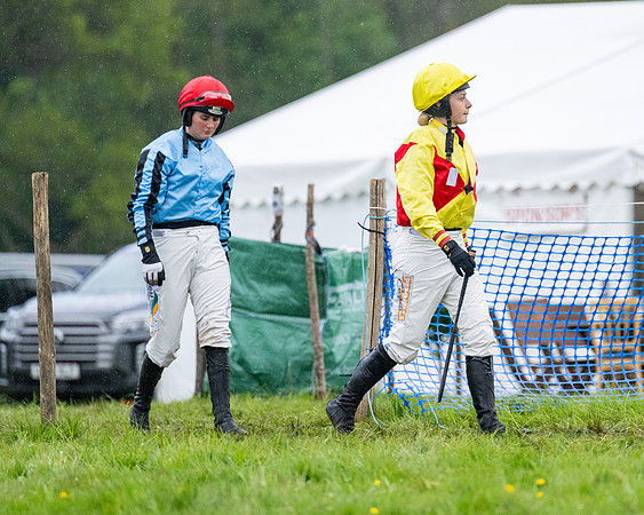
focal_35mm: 382
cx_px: 435
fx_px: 7283
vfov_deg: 4.0
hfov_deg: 5.1
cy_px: 229
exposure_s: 1/2500
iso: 2000
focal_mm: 280
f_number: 4
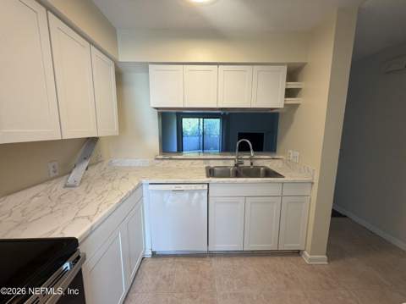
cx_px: 203
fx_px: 164
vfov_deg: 85.6
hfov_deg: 102.1
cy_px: 152
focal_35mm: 14
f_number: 2.2
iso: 200
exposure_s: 1/120
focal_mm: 2.22
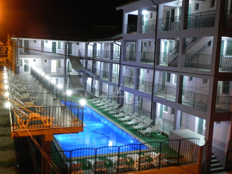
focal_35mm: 41
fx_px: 275
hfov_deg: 45.8
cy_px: 87
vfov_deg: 35.1
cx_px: 116
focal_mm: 7.3
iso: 400
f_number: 3.2
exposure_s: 1/2.4
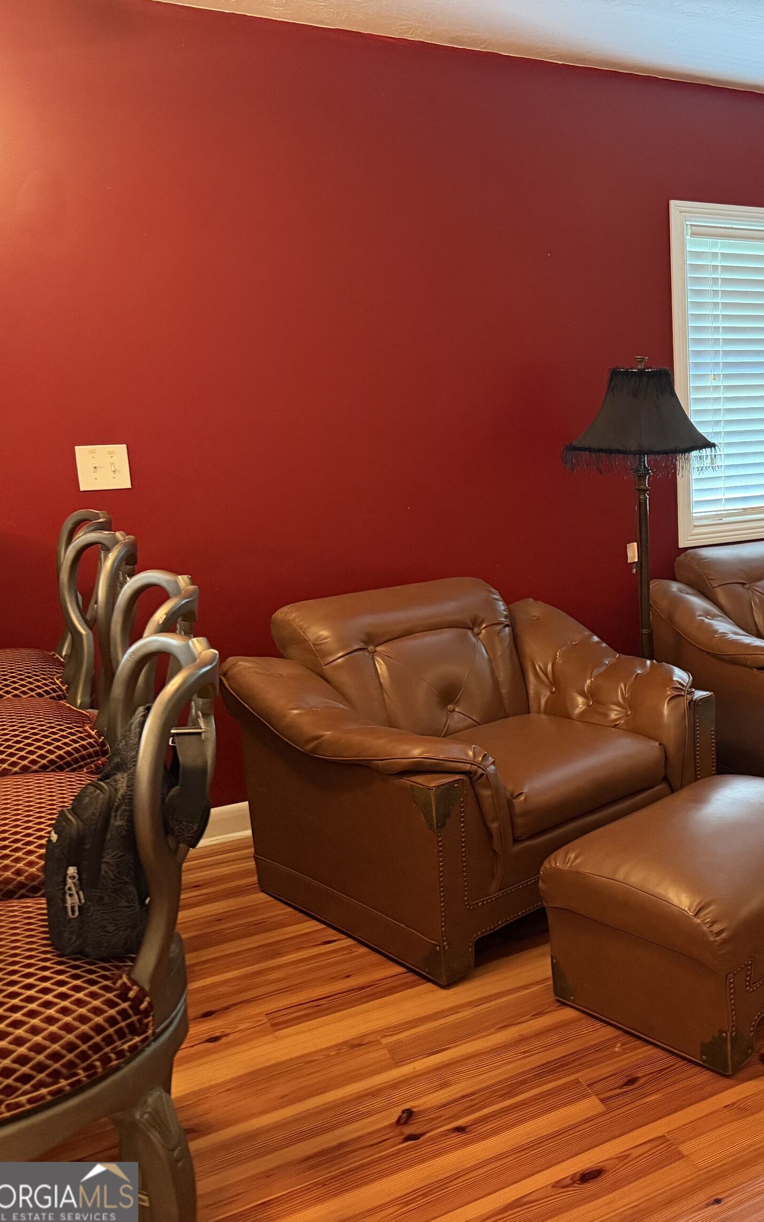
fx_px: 1133
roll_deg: -0.7
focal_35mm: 34
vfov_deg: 56.7
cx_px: 771
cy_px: 611
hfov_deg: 33.9
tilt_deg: -11.9
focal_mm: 6.76
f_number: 1.78
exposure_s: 1/40
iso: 640
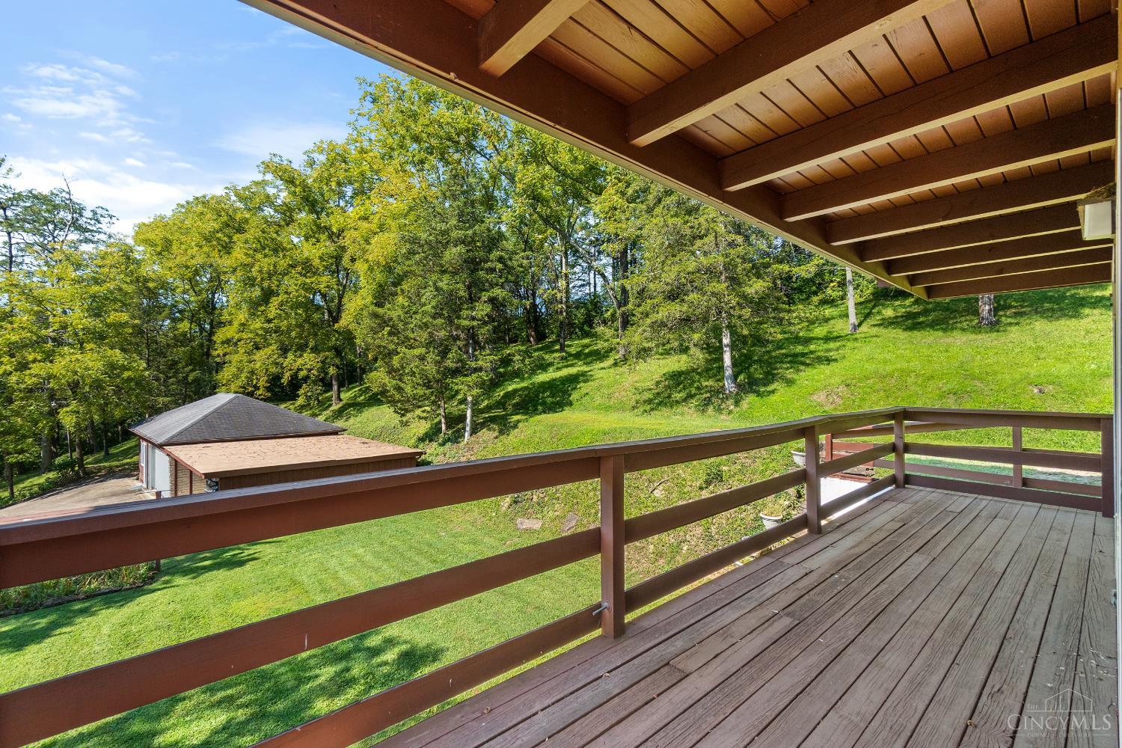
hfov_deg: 100.4
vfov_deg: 77.3
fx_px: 467
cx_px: 561
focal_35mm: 15
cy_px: 374
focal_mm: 10
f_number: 8
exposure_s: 1/50
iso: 400
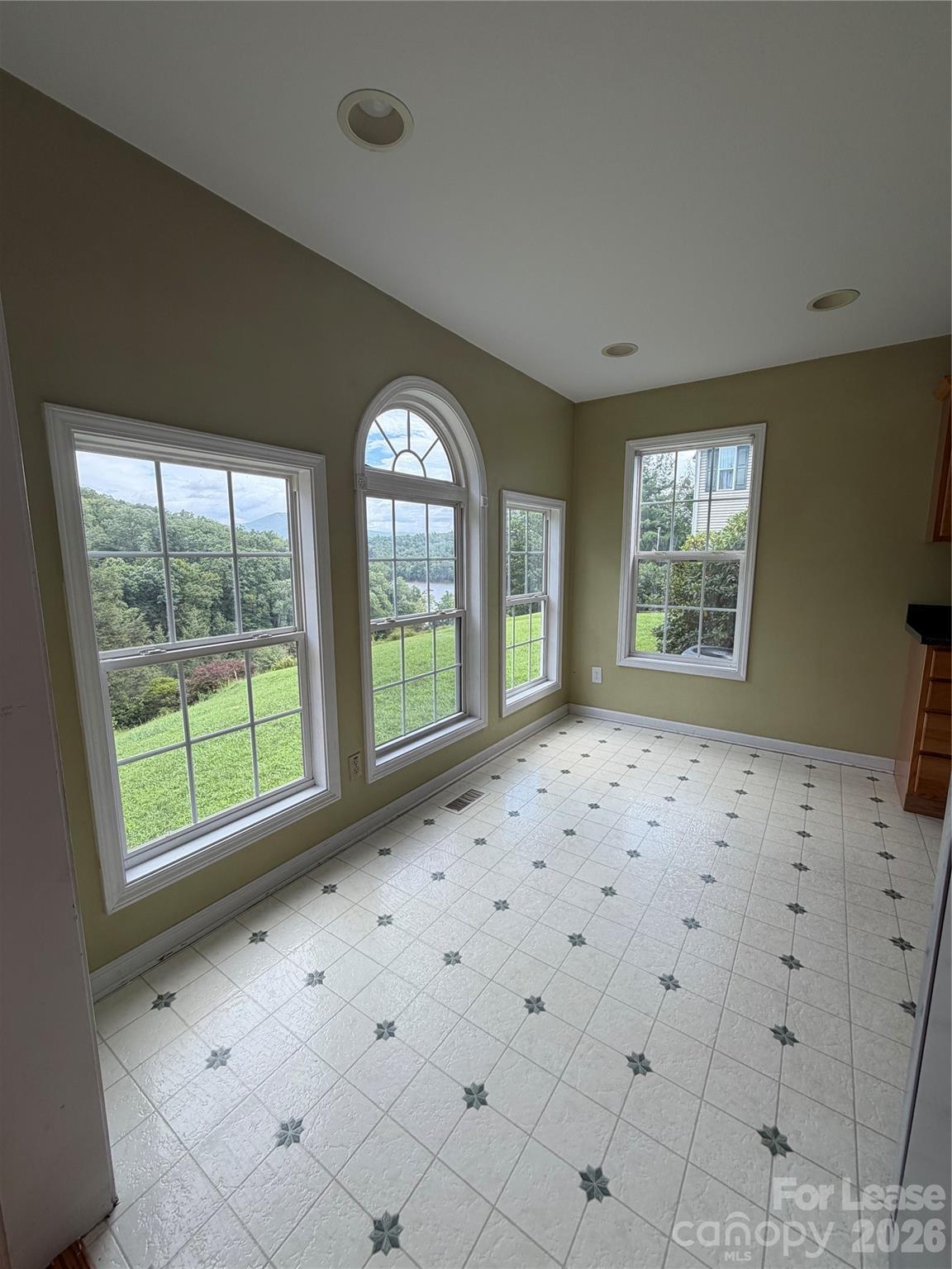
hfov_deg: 85.7
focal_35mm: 14
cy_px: 634
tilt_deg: -9.4
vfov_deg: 102.1
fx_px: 513
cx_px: 476
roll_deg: -0.1
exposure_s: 1/323
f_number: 2.2
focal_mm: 2.22
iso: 50
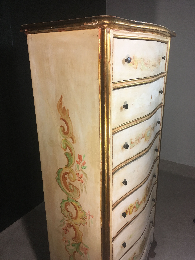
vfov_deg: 61.7
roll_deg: -0.7
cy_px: 130
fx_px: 218
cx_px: 98
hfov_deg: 48.2
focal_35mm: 29
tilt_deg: -20.8
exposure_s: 1/33
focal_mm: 4.15
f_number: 2.2
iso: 40
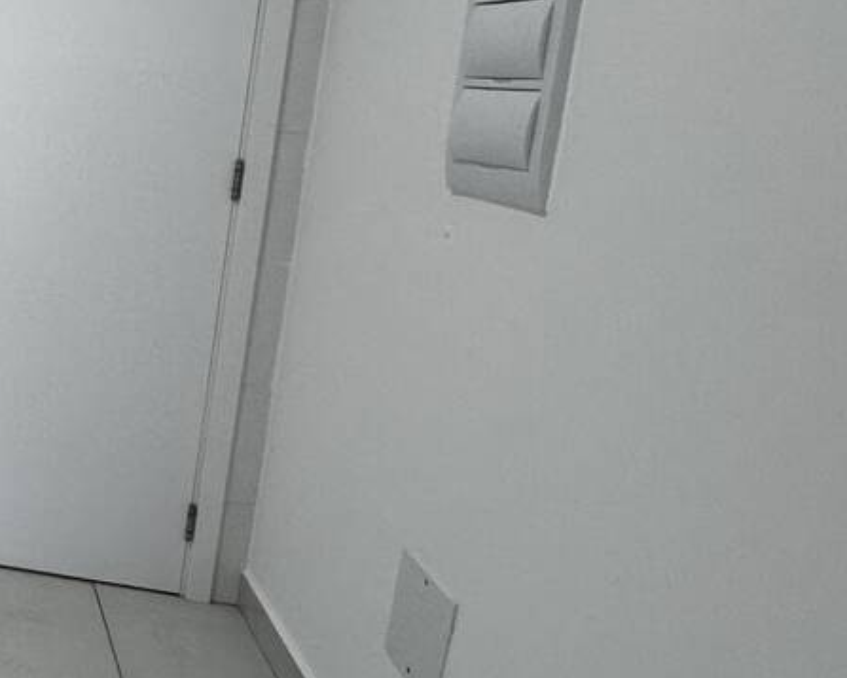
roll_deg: -0.1
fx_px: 1103
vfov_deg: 34.0
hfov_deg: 26.6
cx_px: -487
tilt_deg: -10.0
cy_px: 248
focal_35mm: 44
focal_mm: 2.22
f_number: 2.2
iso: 160
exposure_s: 1/120
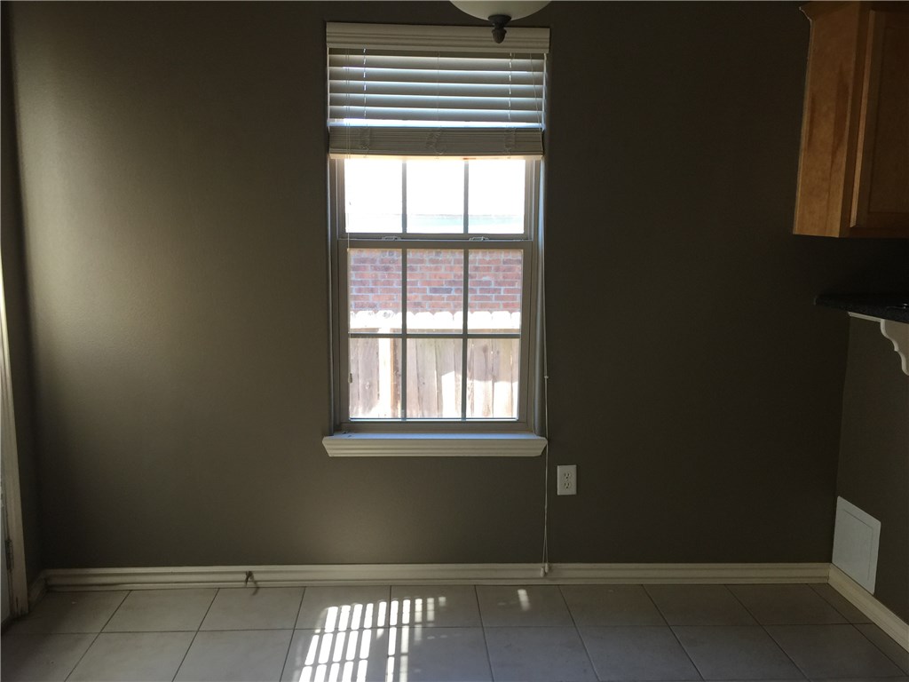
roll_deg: -0.7
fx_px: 762
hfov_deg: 61.7
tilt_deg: -9.0
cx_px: 454
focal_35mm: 29
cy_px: 341
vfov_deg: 48.2
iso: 32
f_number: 2.2
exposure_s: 1/40
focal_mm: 4.15
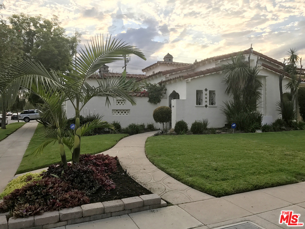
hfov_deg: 63.4
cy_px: 114
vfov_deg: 49.7
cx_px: 152
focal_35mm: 28
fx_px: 247
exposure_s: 1/544
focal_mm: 3.99
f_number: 1.8
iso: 20
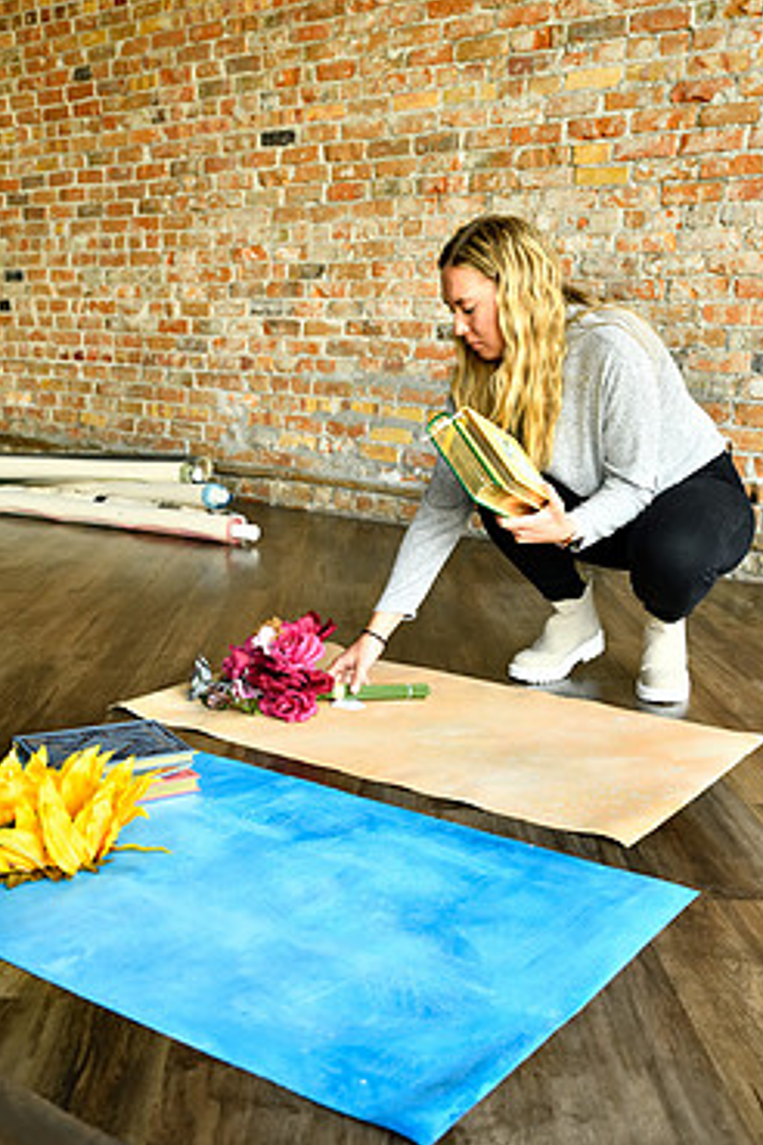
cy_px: 611
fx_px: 1240
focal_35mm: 39
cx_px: 459
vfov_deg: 49.5
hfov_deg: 34.1
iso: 800
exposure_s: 1/200
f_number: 4
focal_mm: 32
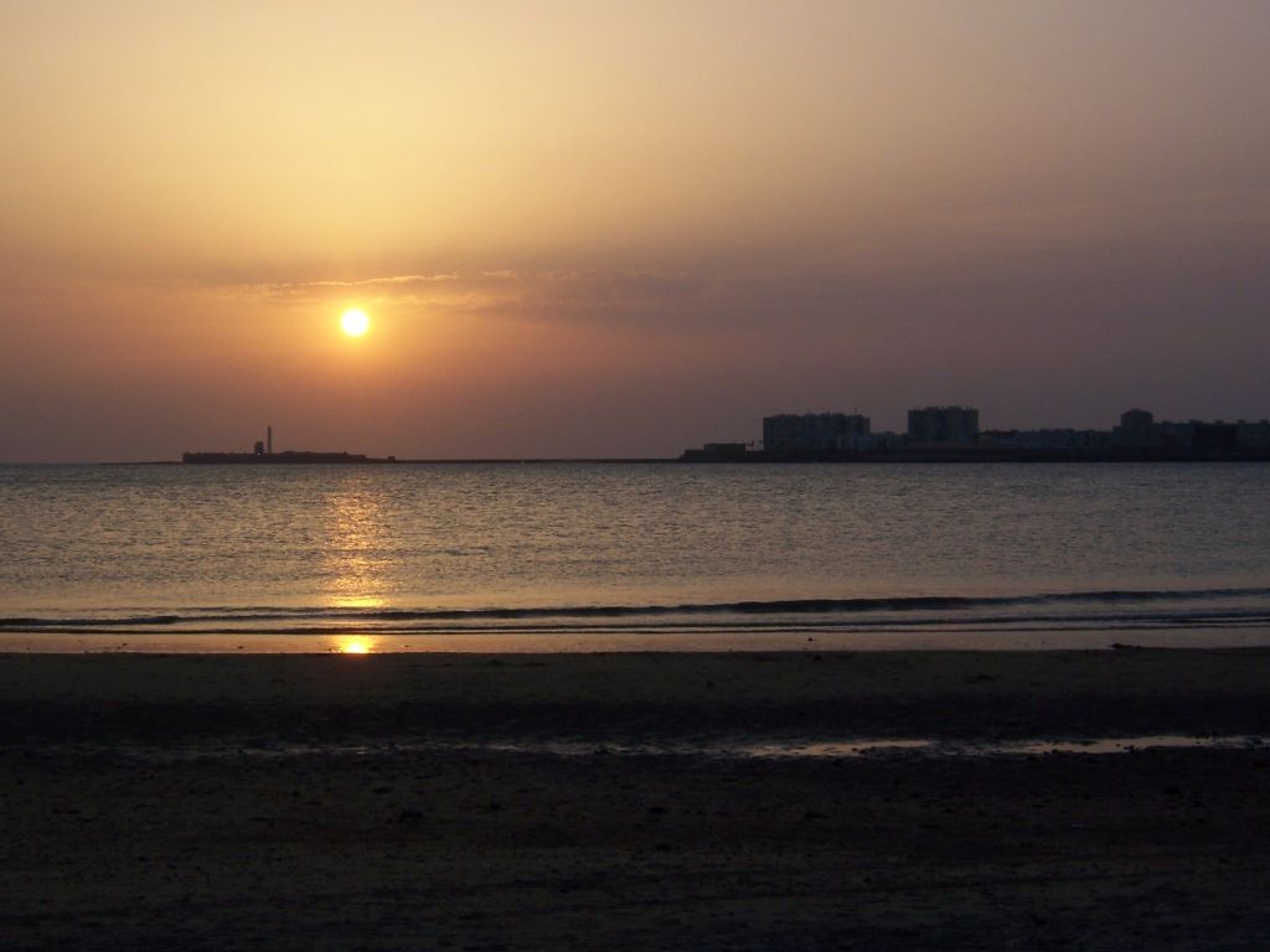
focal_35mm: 66
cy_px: 476
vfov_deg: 22.3
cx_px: 635
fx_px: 2421
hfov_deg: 29.4
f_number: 6.7
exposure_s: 1/250
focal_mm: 11
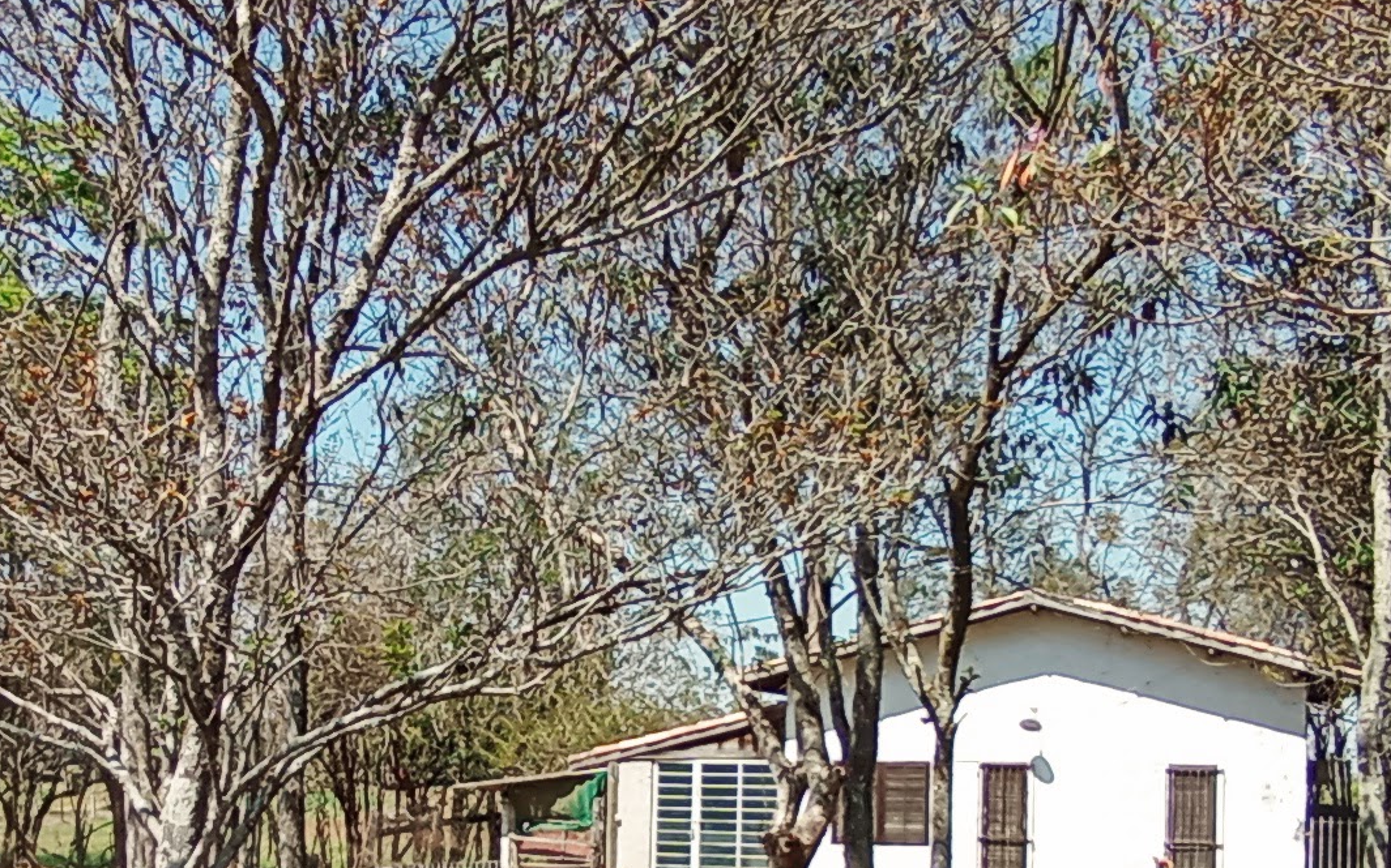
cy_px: 760
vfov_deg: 24.2
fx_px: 1971
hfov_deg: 38.7
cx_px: 538
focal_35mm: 52
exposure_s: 1/1087
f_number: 2.2
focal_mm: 1.65
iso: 50
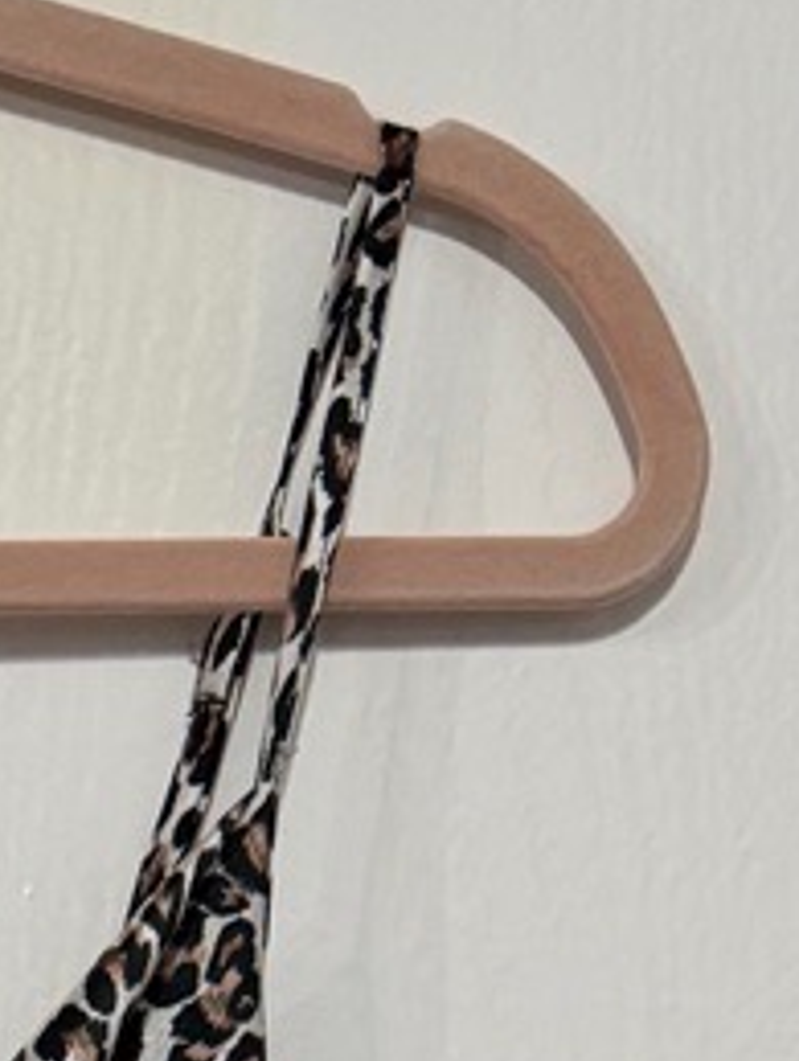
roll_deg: -2.7
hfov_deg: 9.5
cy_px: 2560
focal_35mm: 148
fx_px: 4544
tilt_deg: -14.0
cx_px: -656
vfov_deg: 11.1
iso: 160
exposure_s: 1/100
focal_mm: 6.76
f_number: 1.78
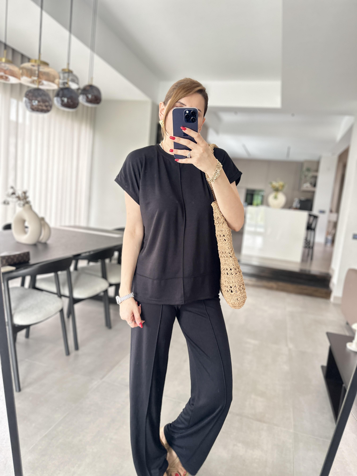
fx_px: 330
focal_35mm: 24
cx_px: 178
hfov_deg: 56.8
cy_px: 238
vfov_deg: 71.6
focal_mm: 6.86
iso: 250
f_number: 1.78
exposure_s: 1/60
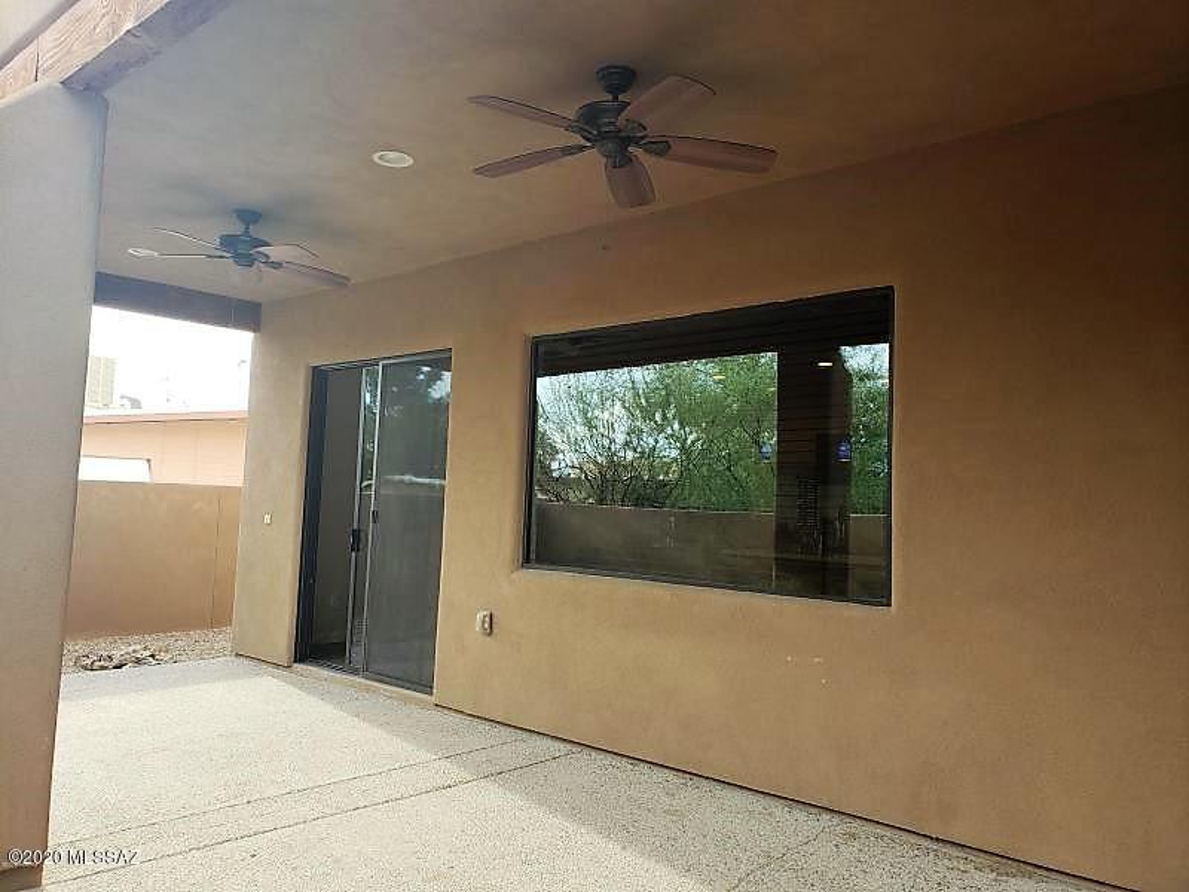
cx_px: 594
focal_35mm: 26
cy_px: 446
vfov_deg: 53.1
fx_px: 893
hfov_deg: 67.3
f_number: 2.4
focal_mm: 4.3
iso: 50
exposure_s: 1/164
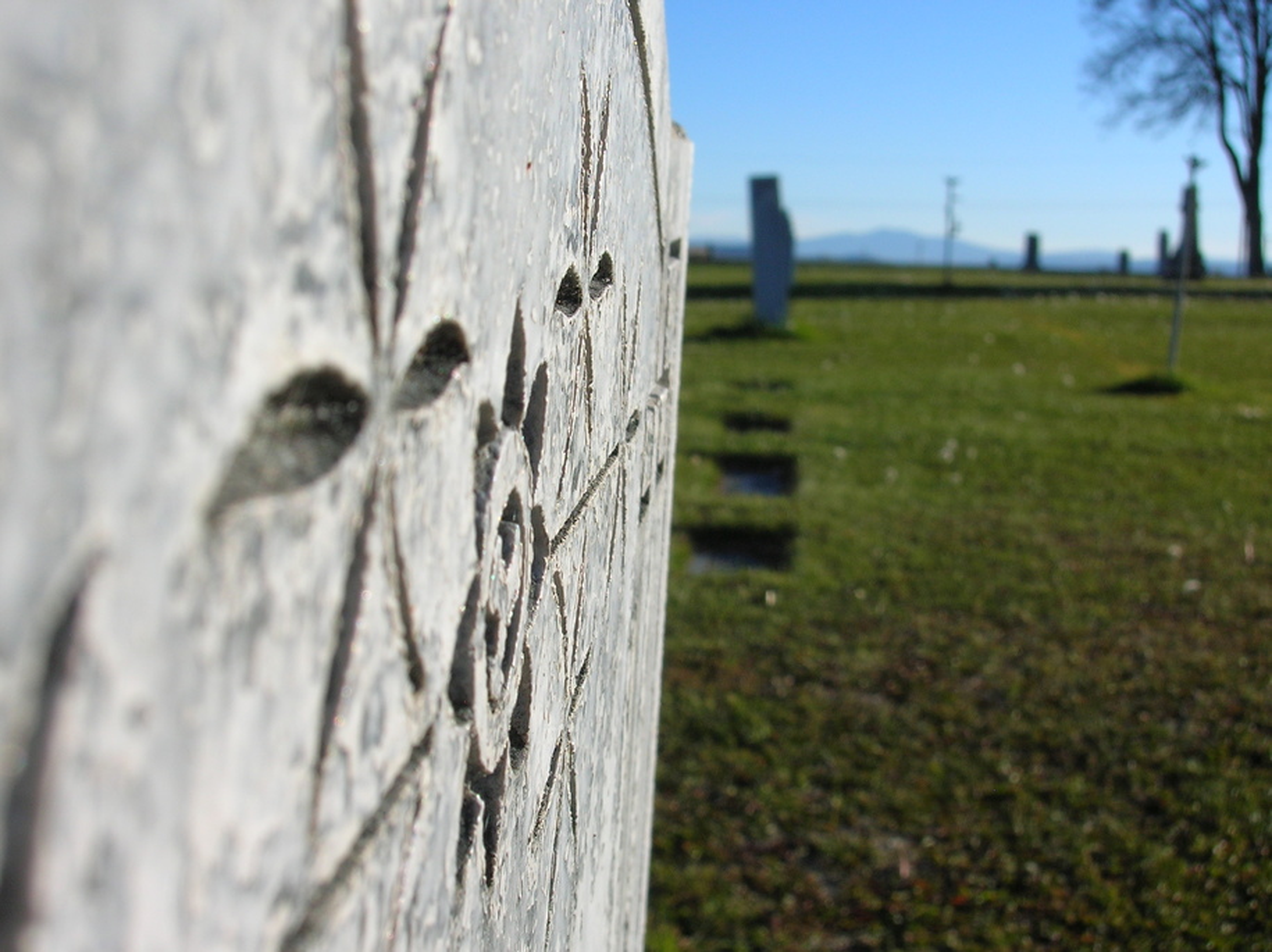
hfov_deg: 41.3
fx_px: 1689
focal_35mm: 46
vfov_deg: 31.5
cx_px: 636
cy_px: 476
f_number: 5.4
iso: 50
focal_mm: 7.7
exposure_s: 1/383
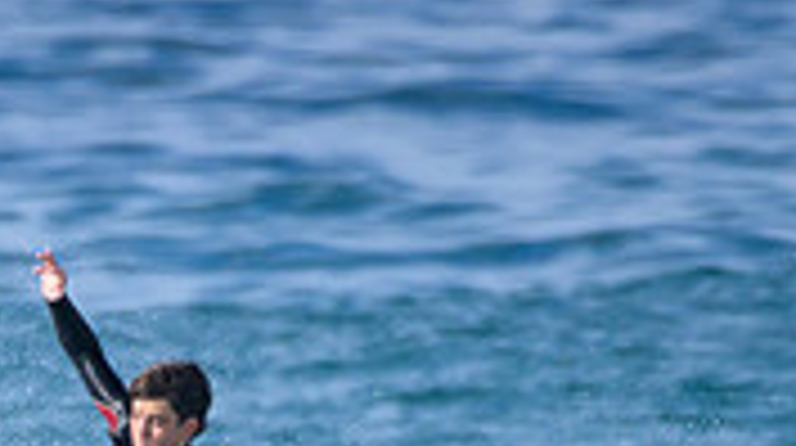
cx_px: 22
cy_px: 642
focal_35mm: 3436
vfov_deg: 0.4
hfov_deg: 0.6
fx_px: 72424
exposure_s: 1/2000
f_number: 11
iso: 1000
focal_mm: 1000
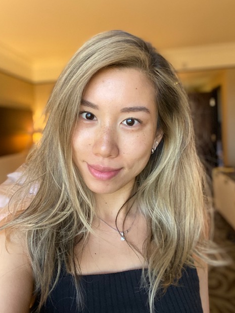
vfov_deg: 58.3
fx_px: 280
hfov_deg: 45.5
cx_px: 117
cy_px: 155
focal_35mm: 31
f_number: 2.2
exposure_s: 1/60
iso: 320
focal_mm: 2.71
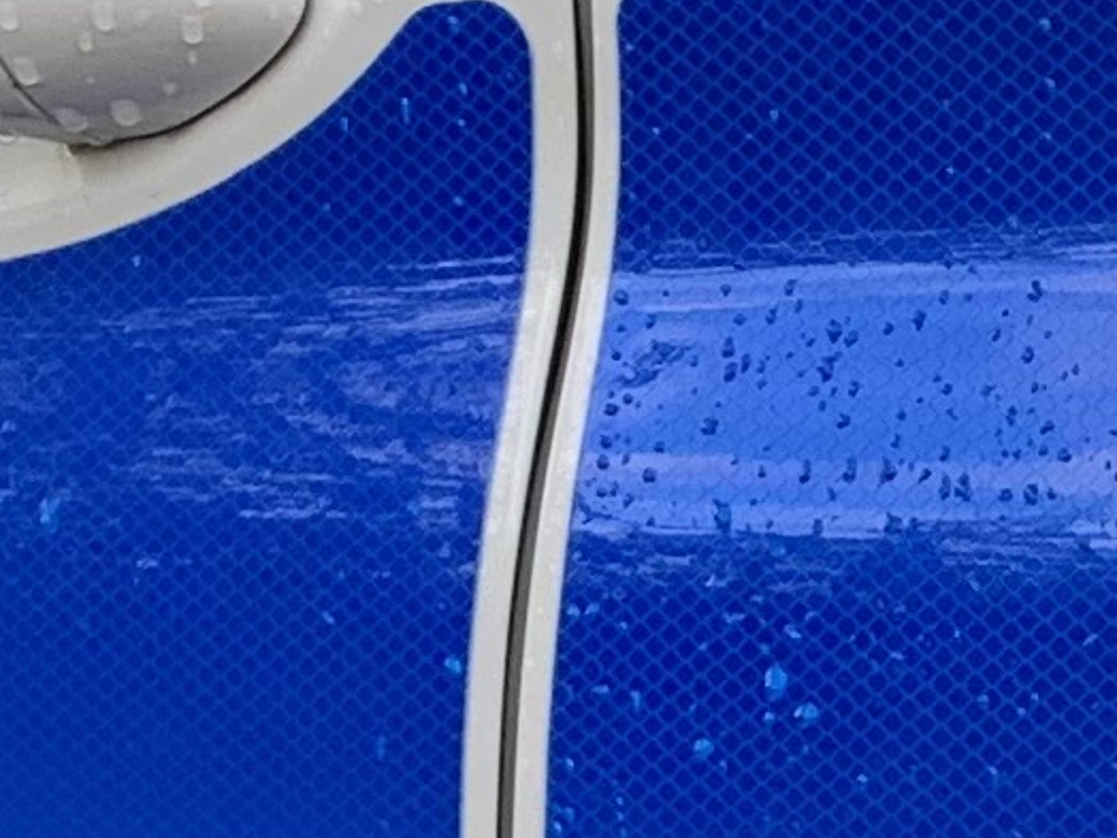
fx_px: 6454
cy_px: 1115
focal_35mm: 200
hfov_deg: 9.8
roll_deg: +0.7
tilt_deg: -10.1
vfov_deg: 7.3
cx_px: 1106
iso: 25
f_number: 1.8
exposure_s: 1/229
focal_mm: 4.25
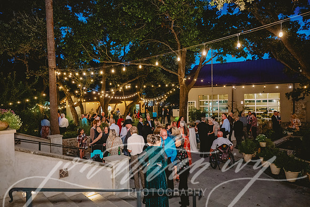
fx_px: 207
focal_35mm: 24
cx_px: 155
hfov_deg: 73.7
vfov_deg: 53.2
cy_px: 104
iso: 4000
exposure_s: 1/80
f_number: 2.8
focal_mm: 24
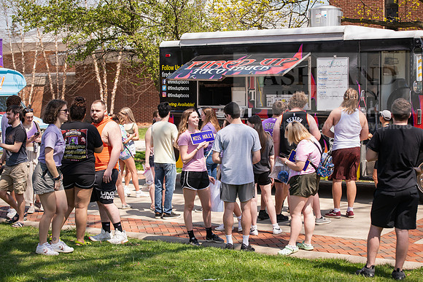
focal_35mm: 70
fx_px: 823
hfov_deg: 28.8
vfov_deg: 19.5
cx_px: 212
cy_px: 141
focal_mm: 70
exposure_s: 1/400
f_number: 5
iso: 160
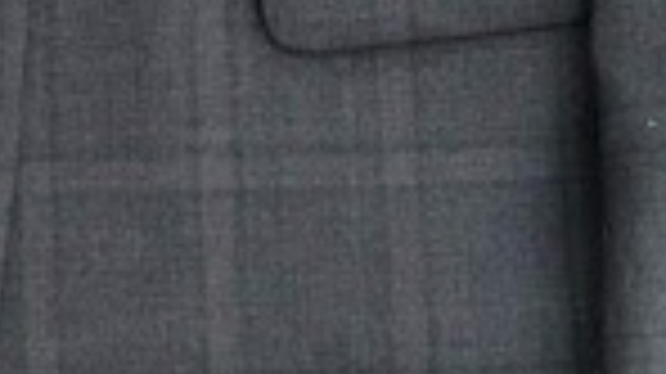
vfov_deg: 6.2
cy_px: -379
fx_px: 3371
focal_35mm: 191
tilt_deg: -85.0
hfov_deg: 10.9
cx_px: -315
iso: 500
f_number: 1.5
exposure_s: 1/40
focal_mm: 5.7
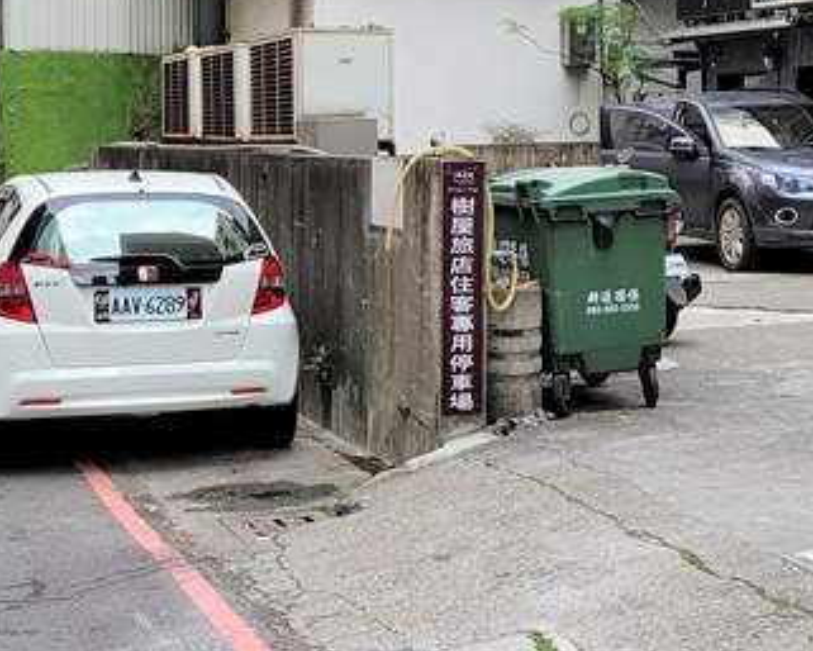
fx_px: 1901
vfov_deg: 19.3
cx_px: 689
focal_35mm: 79
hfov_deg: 23.6
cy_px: 144
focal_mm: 5.4
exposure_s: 1/1002
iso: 40
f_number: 1.8
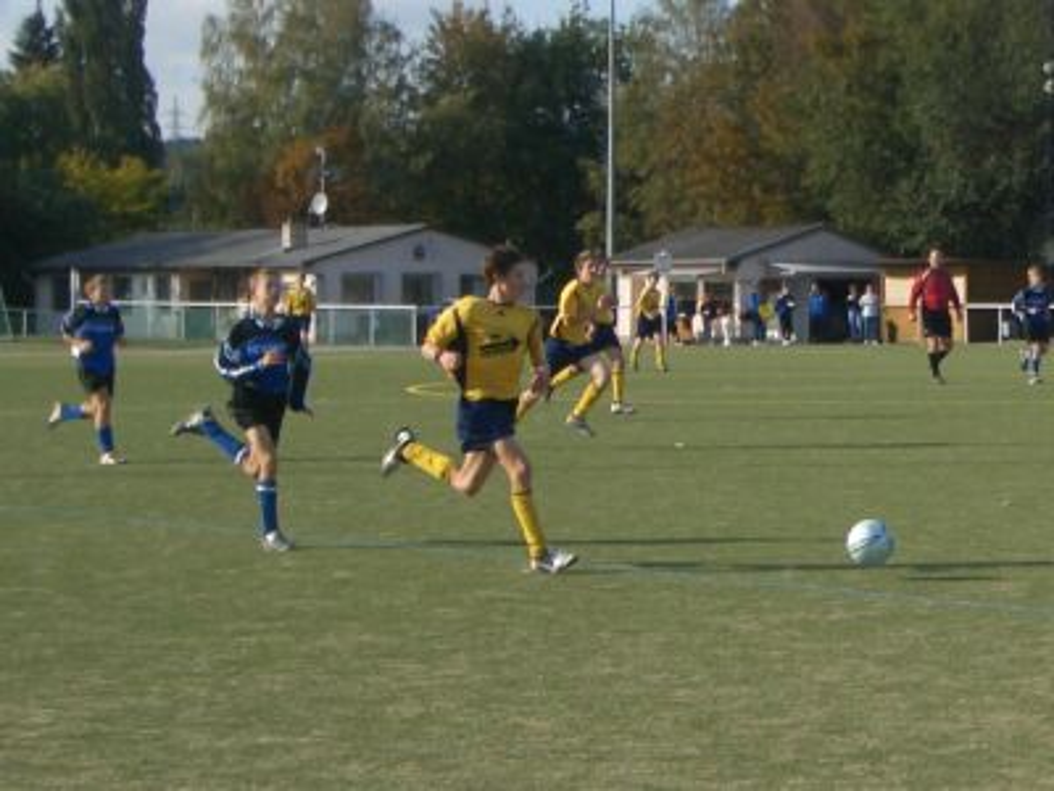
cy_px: 396
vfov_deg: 23.7
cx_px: 527
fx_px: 1888
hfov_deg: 31.2
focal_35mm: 62
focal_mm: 10.2
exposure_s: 1/500
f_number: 3.5
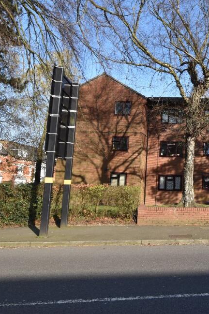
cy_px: 156
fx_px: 268
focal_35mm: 31
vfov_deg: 60.6
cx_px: 209
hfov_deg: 37.9
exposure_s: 1/250
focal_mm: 13
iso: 200
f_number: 6.3
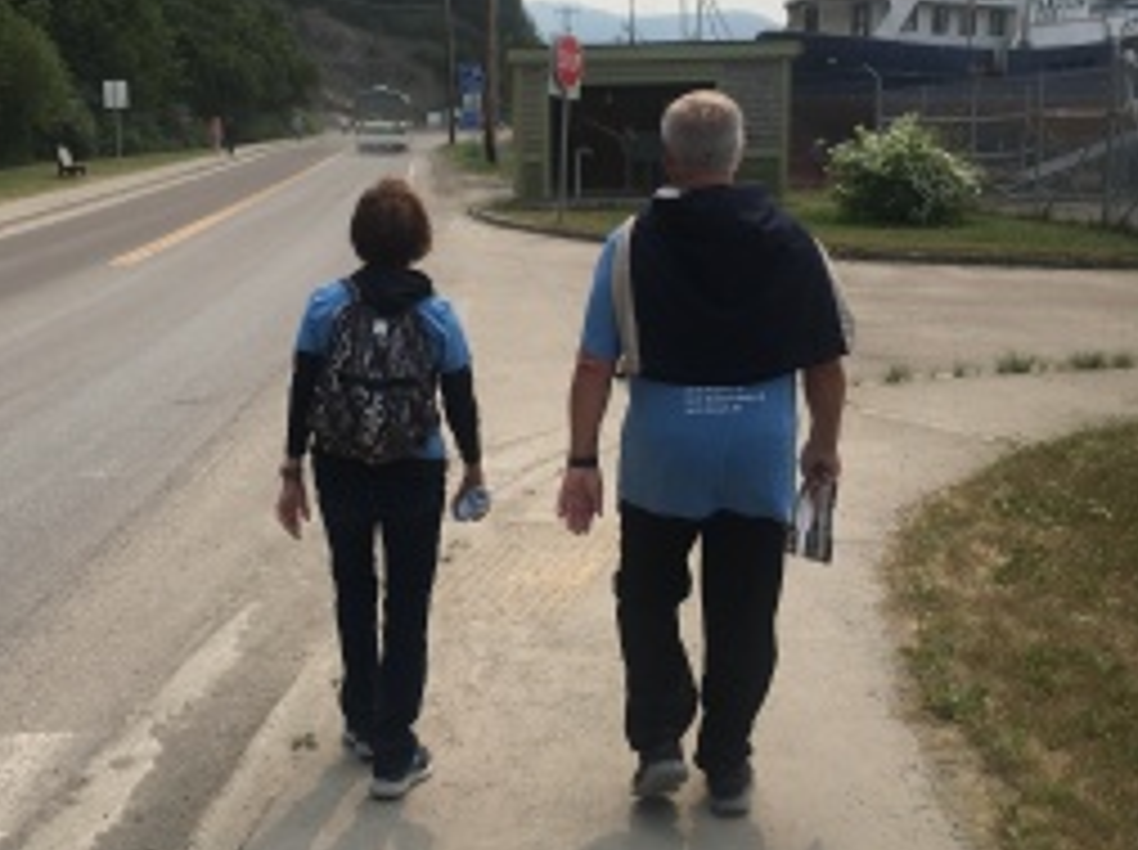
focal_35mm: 42
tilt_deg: -8.5
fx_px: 1379
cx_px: 481
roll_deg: +2.1
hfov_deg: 44.7
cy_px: 355
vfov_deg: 34.2
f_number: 2.2
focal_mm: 4.15
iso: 25
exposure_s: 1/2137
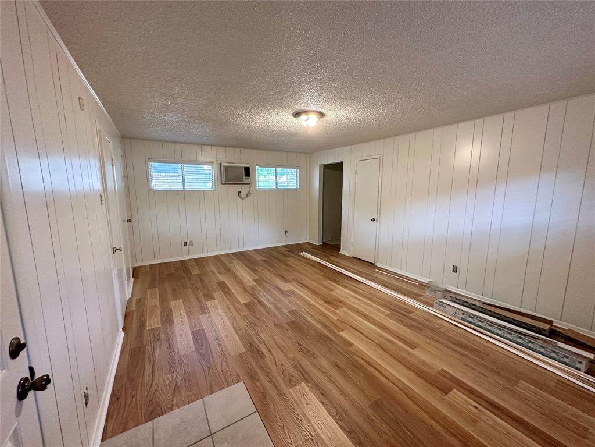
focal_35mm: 14
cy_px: 224
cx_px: 298
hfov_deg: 102.1
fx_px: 241
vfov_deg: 85.7
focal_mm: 2.22
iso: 200
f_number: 2.2
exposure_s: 1/60
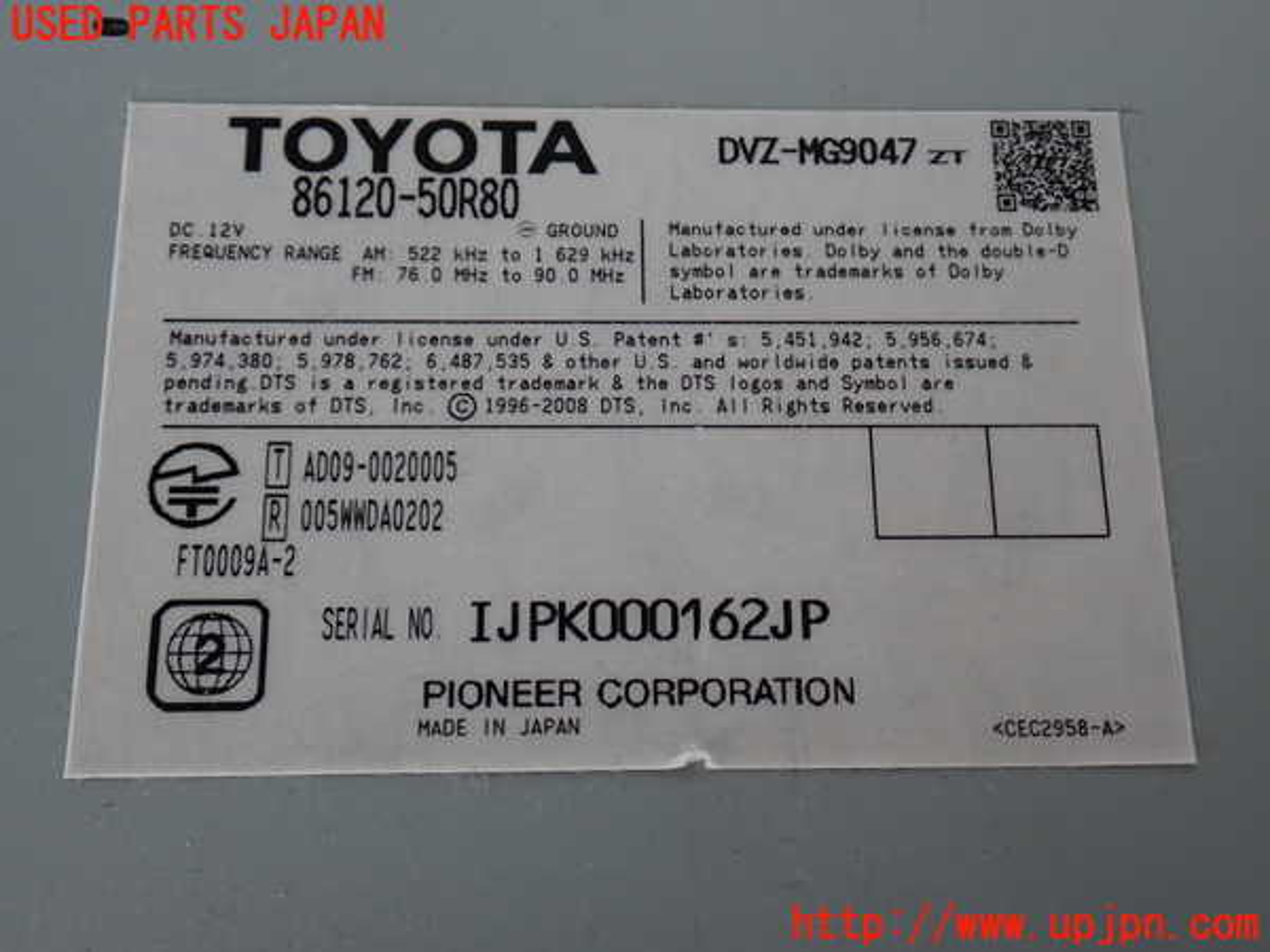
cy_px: 476
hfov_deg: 51.4
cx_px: 635
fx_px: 1321
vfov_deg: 39.7
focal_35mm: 36
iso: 125
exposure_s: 1/80
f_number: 2.5
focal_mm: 6.37
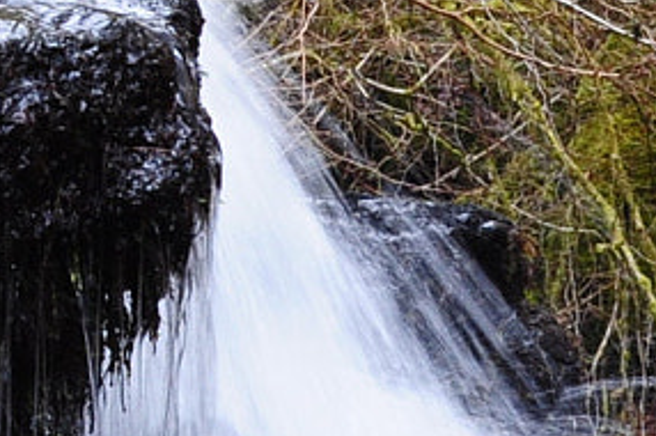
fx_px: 4896
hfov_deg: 7.6
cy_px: 13
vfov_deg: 5.1
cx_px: -99
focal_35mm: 269
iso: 400
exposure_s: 1/15
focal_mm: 32
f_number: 14
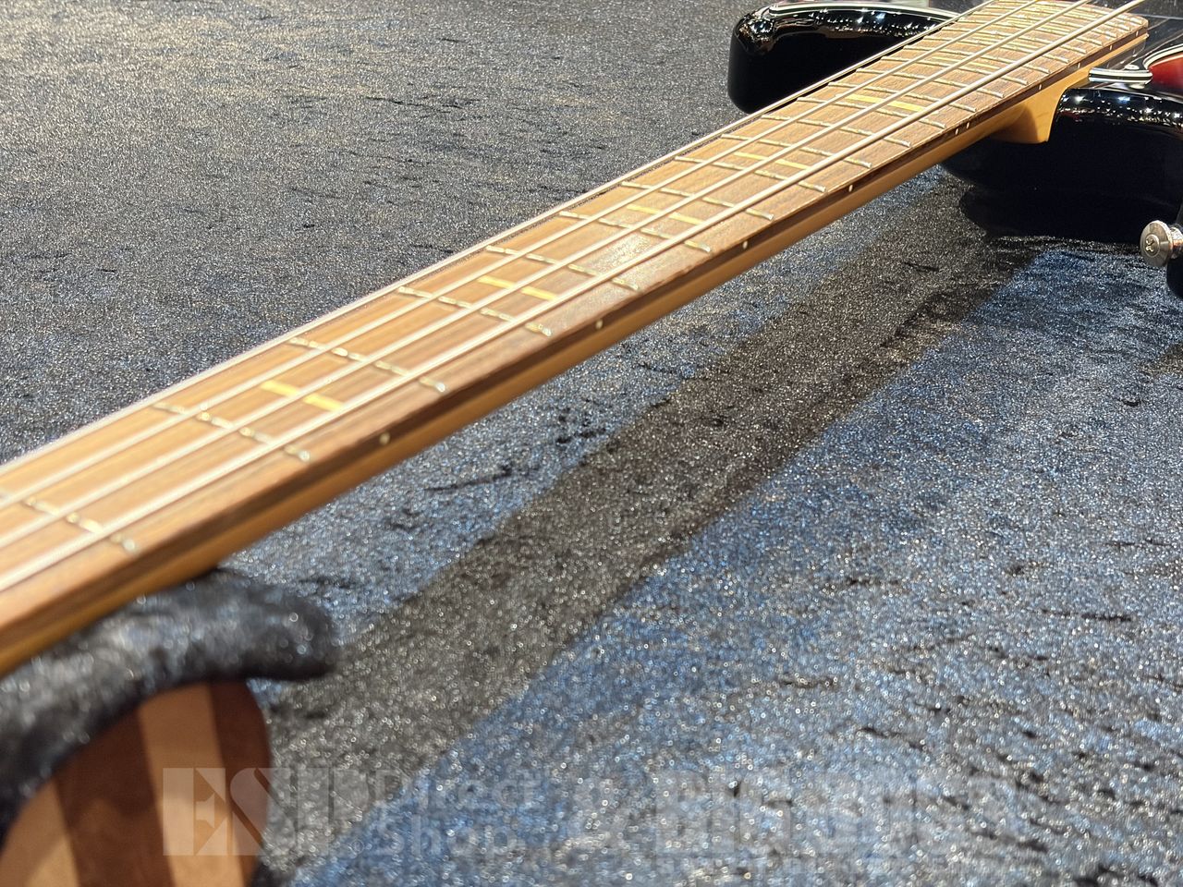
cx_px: 592
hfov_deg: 36.8
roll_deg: +0.6
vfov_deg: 28.0
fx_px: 1777
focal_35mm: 52
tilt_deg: -26.4
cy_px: 444
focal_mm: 5.96
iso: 200
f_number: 1.6
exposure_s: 1/40
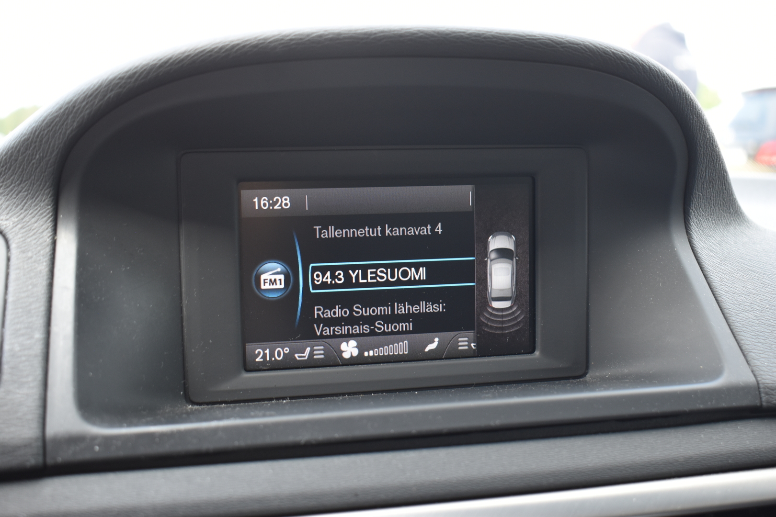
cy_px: 258
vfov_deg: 30.8
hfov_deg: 45.0
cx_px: 388
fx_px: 938
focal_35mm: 44
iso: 400
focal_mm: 29
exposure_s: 1/90
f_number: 4.8
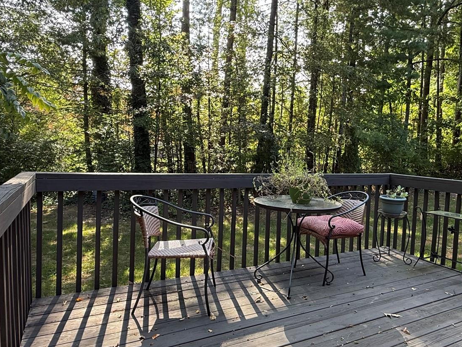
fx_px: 347
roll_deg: -2.1
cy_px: 173
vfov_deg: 53.1
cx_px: 276
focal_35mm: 26
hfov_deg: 66.7
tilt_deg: -3.7
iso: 64
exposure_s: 1/99
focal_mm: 2.22
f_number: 2.2
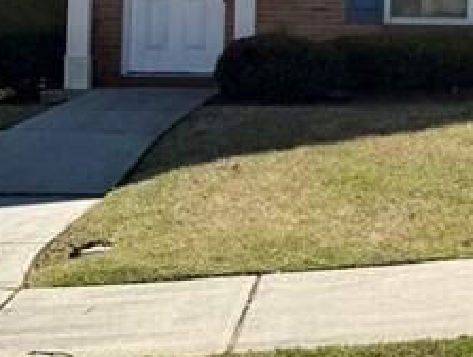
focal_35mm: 110
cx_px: 681
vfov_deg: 13.2
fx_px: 1505
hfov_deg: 16.5
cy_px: -42
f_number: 1.78
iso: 80
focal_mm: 6.76
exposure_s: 1/5319
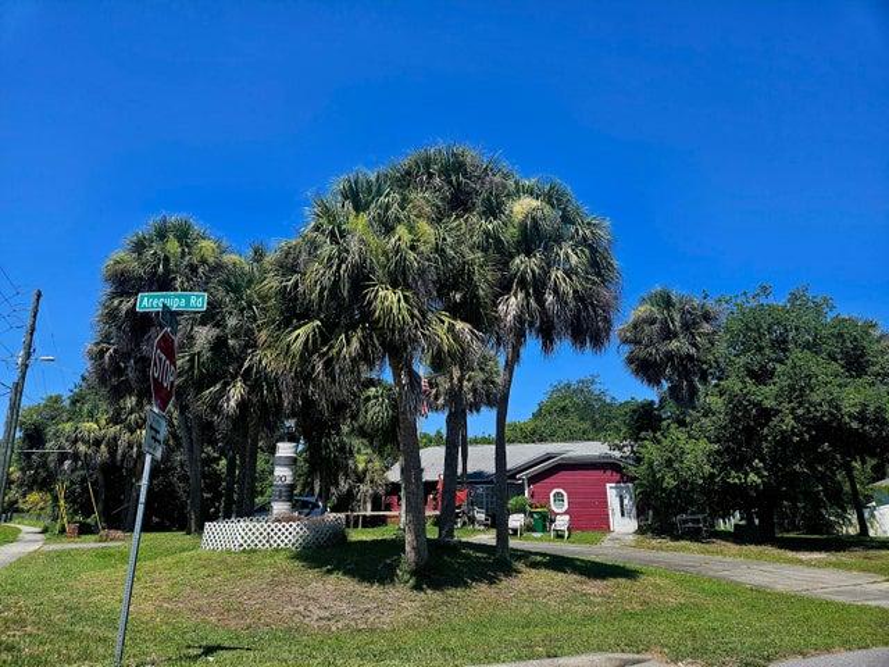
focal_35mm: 23
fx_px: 591
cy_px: 334
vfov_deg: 58.9
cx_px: 444
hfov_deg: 73.9
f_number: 1.8
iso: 32
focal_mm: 5.4
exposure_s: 1/2000
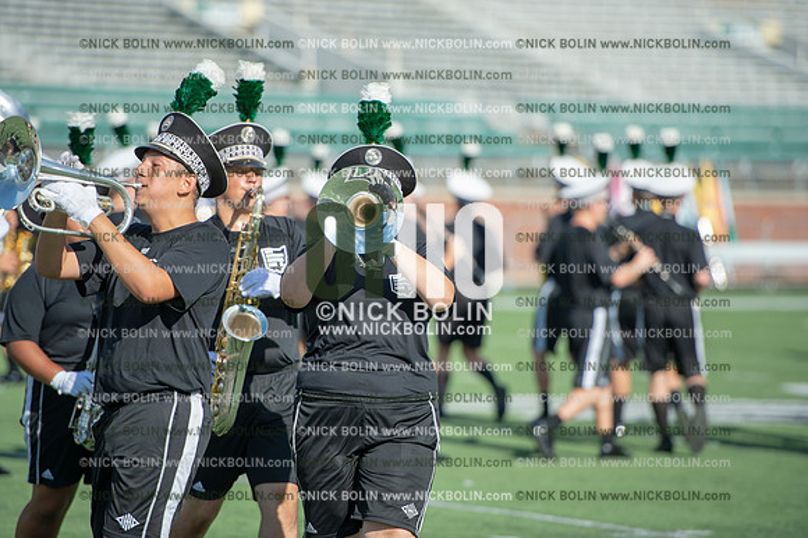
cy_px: 269
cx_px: 404
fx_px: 4486
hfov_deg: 10.3
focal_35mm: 200
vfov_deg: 6.9
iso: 160
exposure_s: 1/2000
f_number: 2.8
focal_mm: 200
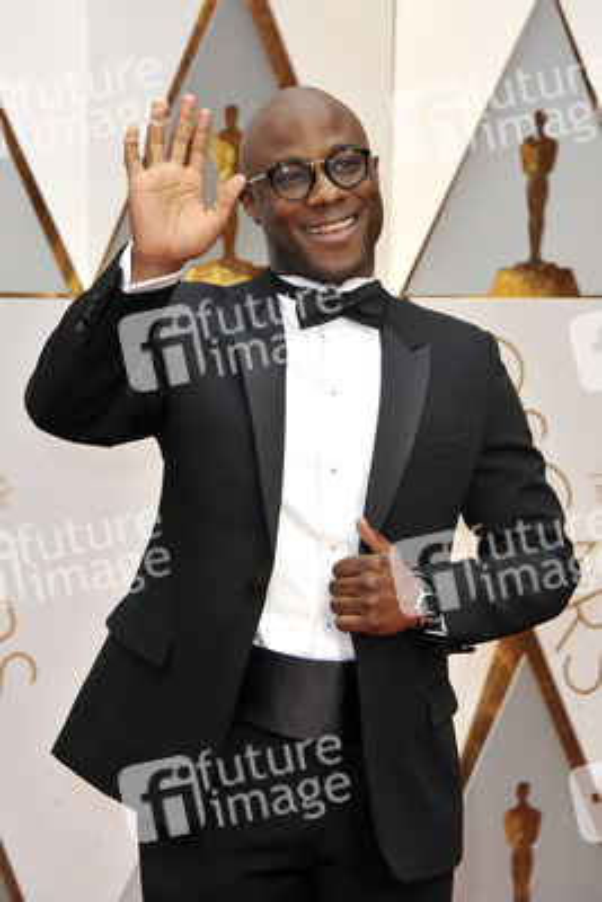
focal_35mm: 145
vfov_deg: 14.1
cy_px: 451
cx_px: 301
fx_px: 3634
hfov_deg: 9.5
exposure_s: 1/250
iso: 1000
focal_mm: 145
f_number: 8
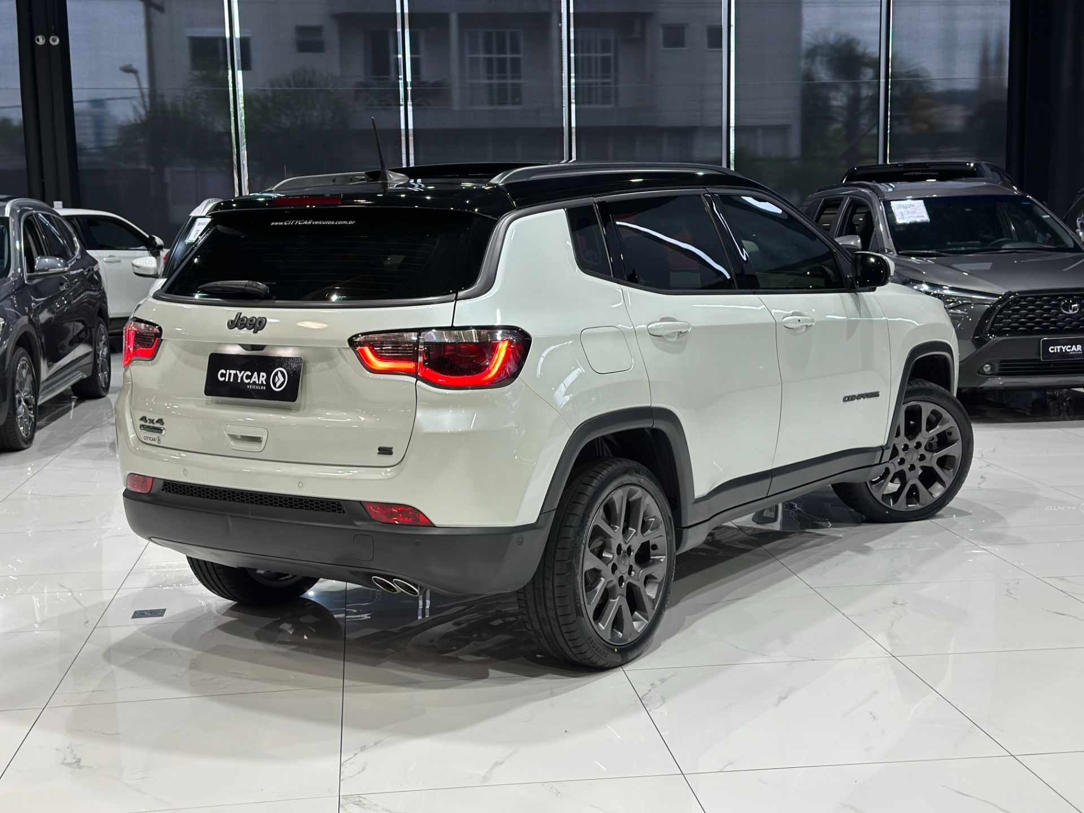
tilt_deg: -8.2
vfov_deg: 30.3
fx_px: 1503
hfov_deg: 39.7
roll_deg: +0.9
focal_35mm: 48
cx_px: 542
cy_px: 406
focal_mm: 6.86
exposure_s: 1/60
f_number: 1.78
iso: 80
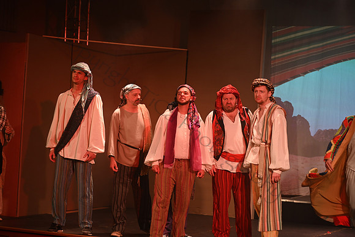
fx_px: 907
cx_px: 178
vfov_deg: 14.9
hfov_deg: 22.1
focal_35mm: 92
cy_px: 118
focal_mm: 92
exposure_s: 1/125
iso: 640
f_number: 2.8
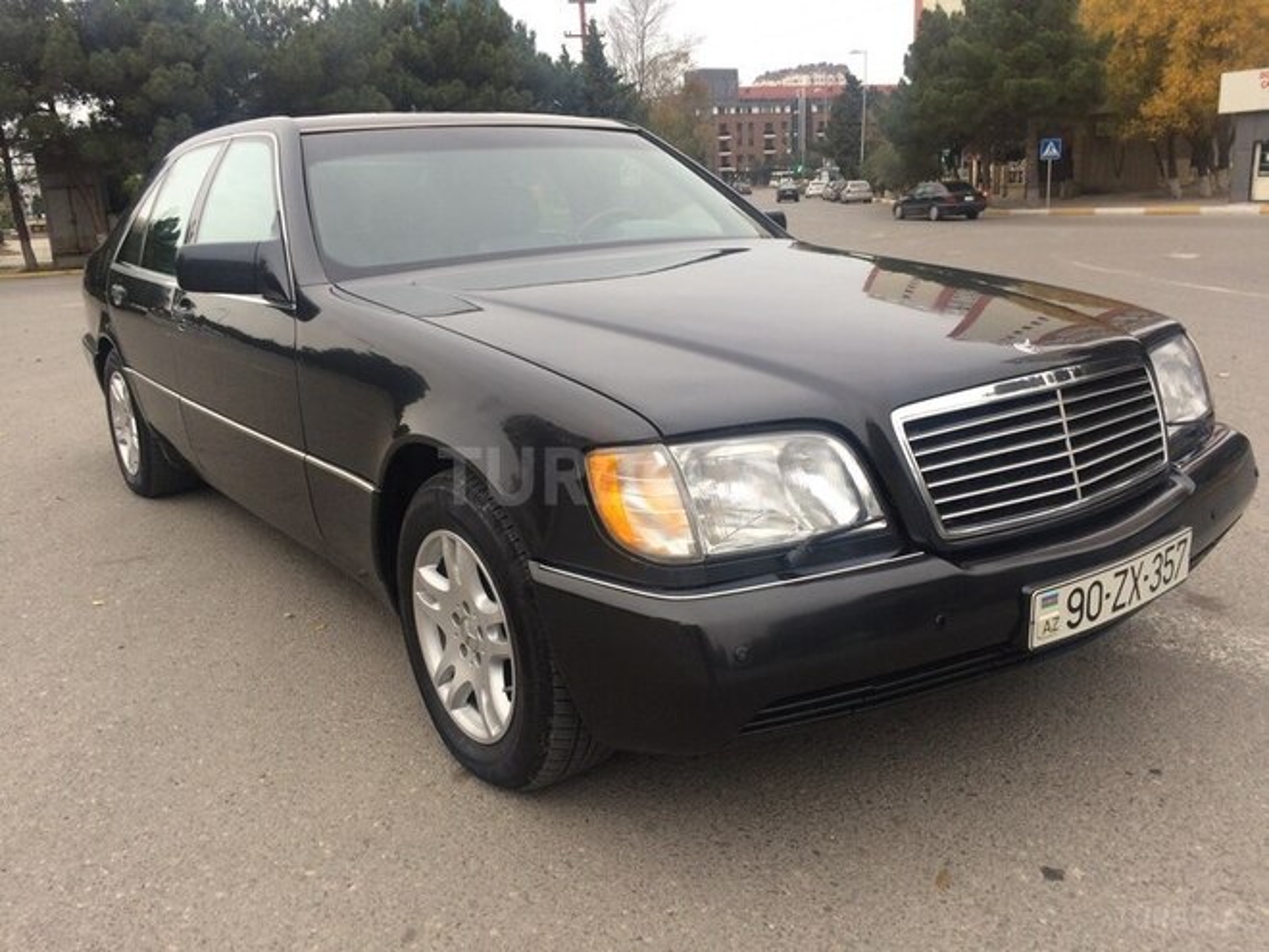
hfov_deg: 61.7
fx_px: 1063
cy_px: 476
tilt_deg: -15.5
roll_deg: +3.6
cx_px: 634
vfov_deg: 48.2
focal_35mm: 29
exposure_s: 1/100
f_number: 2.2
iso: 64
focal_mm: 4.15
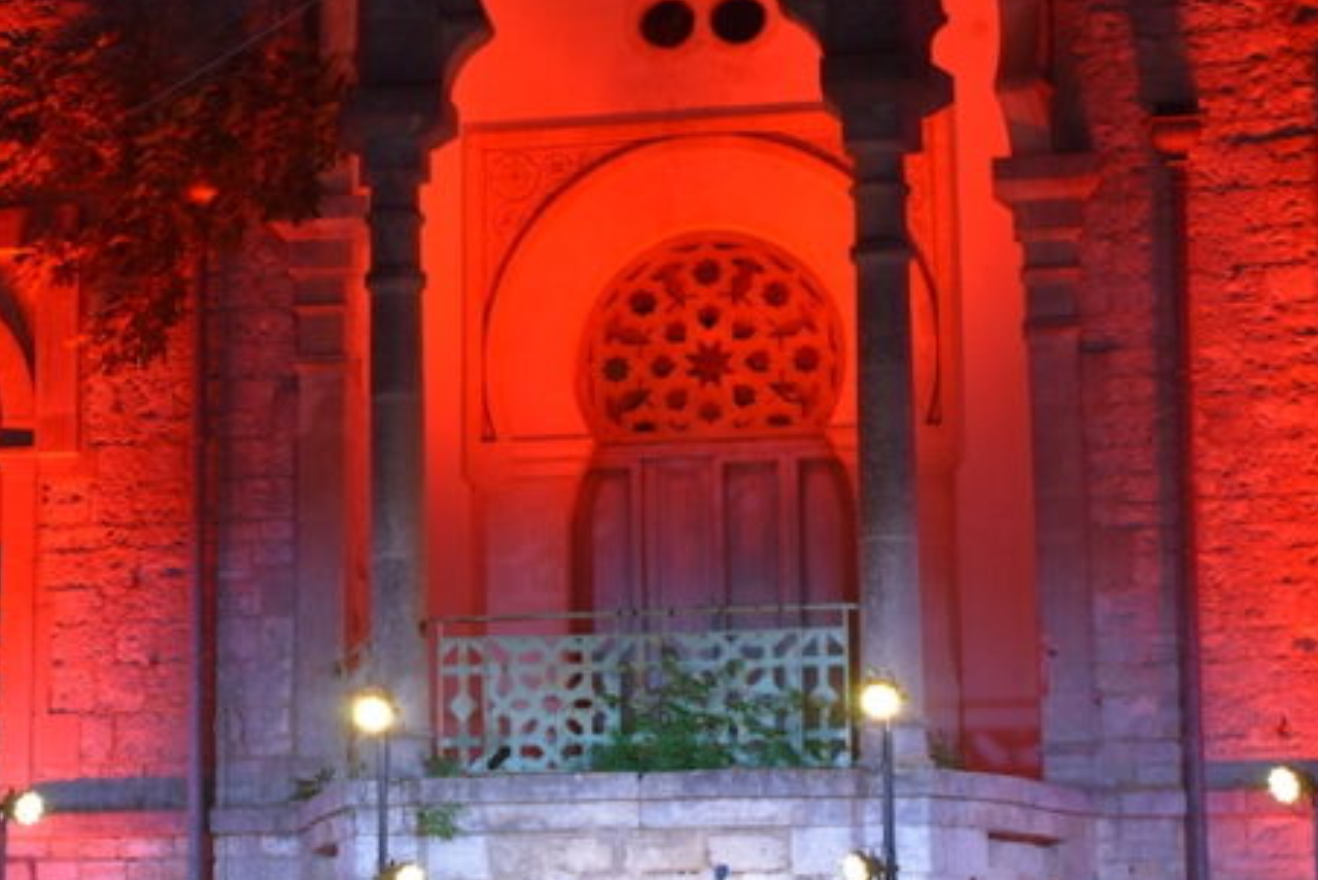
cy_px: 545
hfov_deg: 27.3
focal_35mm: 74
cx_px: 499
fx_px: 2705
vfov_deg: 18.5
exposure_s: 1/13
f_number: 4
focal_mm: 29
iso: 800
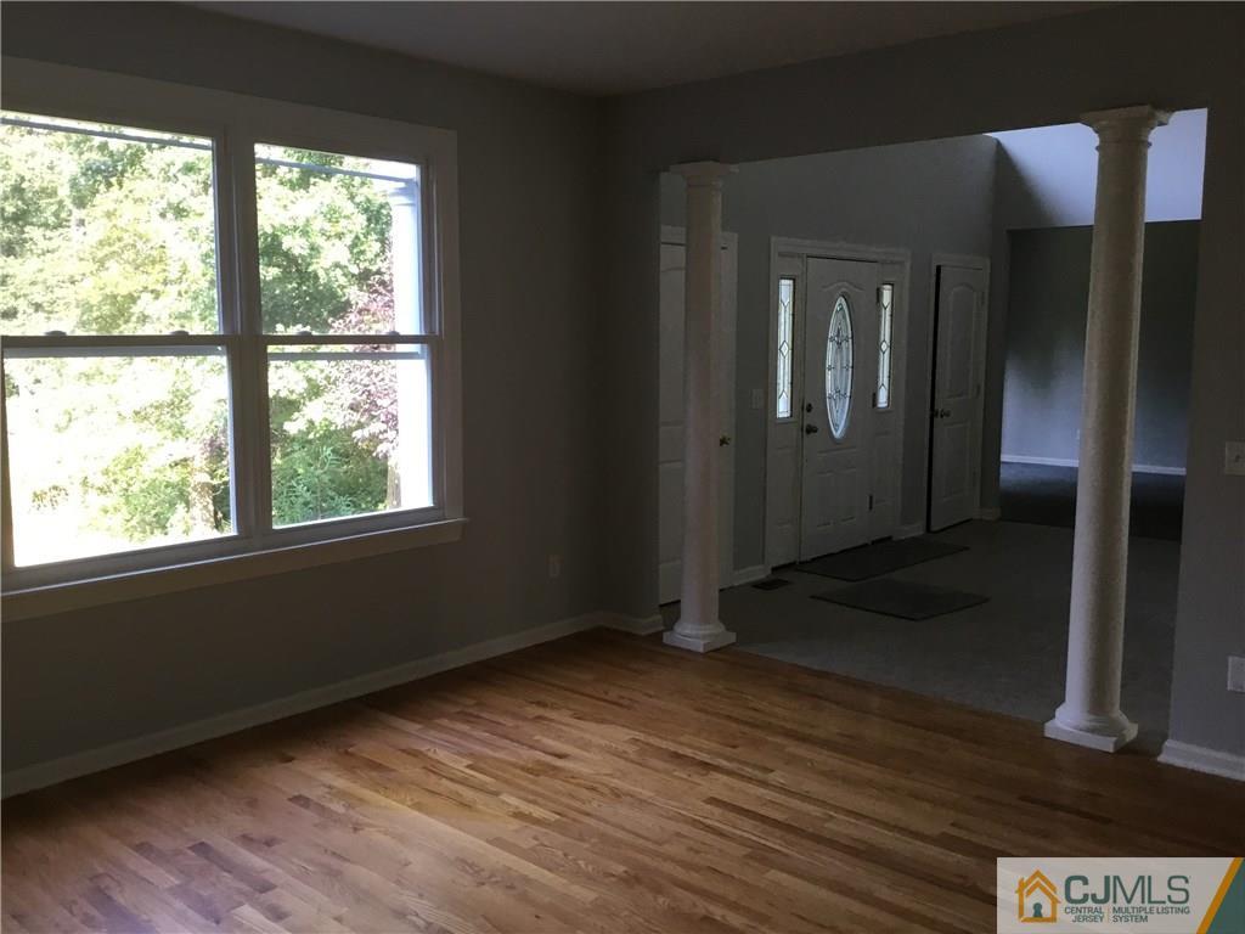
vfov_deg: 45.4
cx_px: 622
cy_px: 467
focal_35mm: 31
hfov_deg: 58.4
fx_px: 1115
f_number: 2.4
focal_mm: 3.3
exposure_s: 1/30
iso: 32
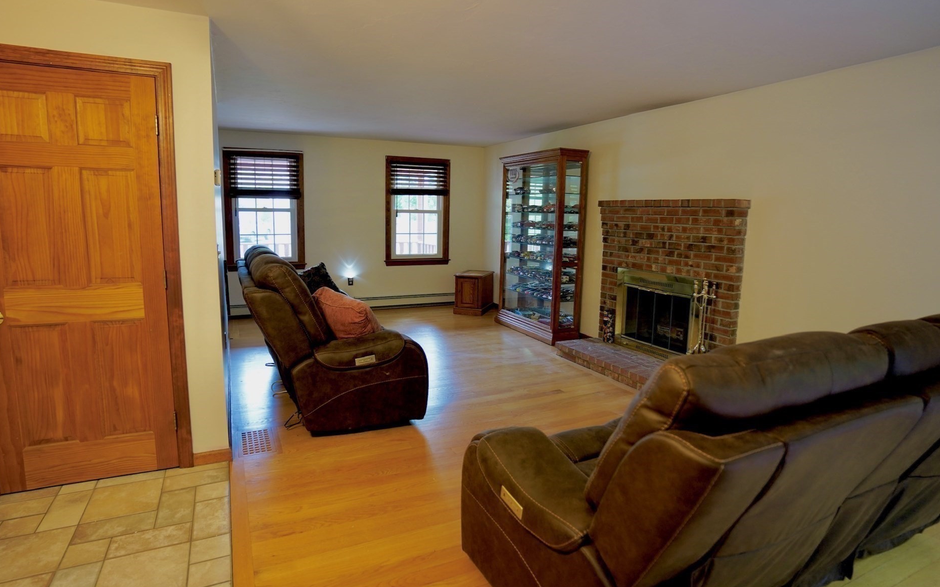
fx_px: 487
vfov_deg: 62.2
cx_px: 465
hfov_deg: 88.0
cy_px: 284
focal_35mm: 19
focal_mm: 17
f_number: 2.8
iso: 500
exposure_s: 1/30
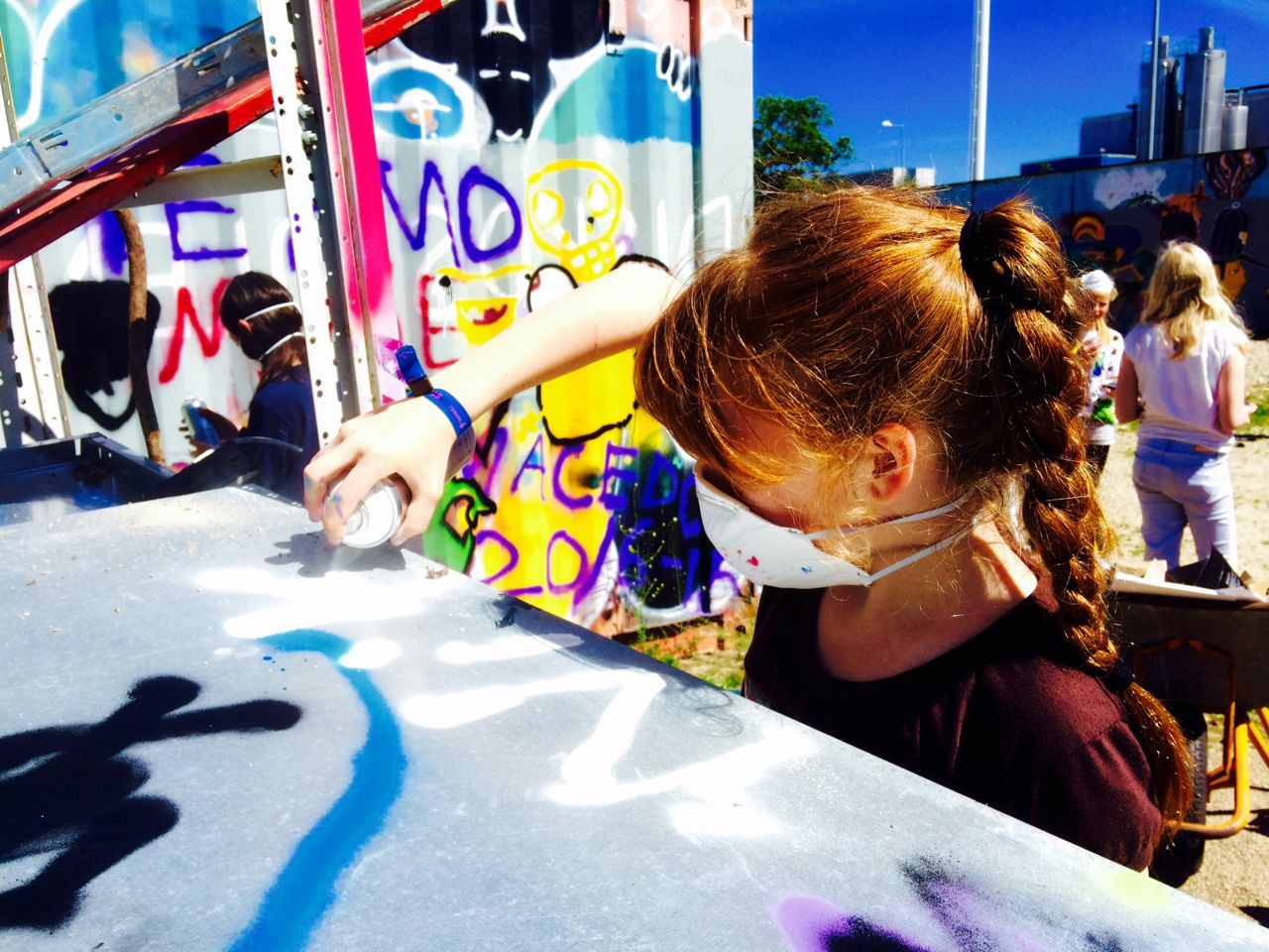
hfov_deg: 61.7
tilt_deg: -9.5
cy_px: 476
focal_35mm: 29
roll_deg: +2.2
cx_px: 634
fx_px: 1063
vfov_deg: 48.2
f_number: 2.2
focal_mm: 4.15
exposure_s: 1/1282
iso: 32
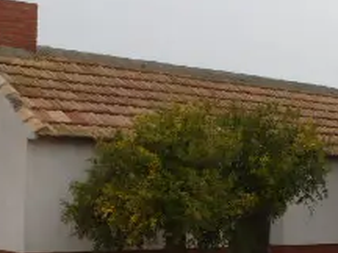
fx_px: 810
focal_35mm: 83
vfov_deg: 17.7
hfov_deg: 23.2
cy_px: 187
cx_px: 279
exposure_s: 1/500
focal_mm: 5
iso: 125
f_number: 3.9
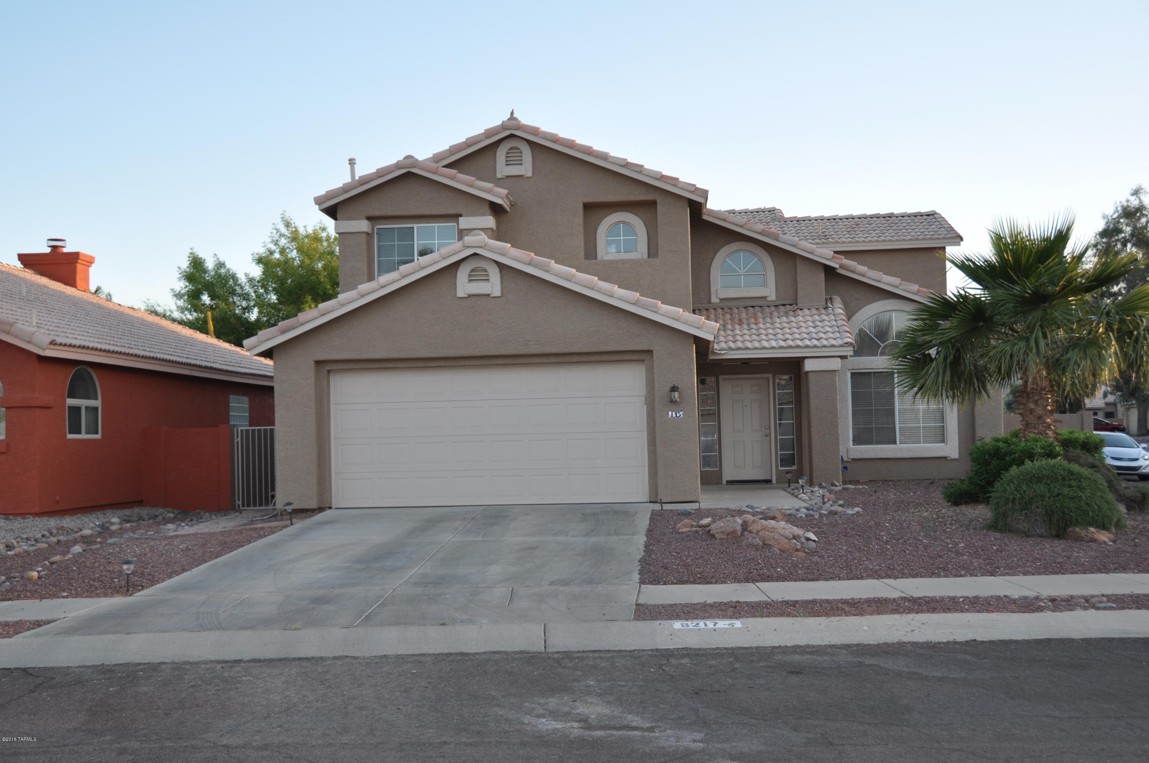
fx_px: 1243
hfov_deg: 49.6
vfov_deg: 34.1
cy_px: 382
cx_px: 574
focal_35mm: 39
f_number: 4.5
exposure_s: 1/200
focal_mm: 26
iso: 200
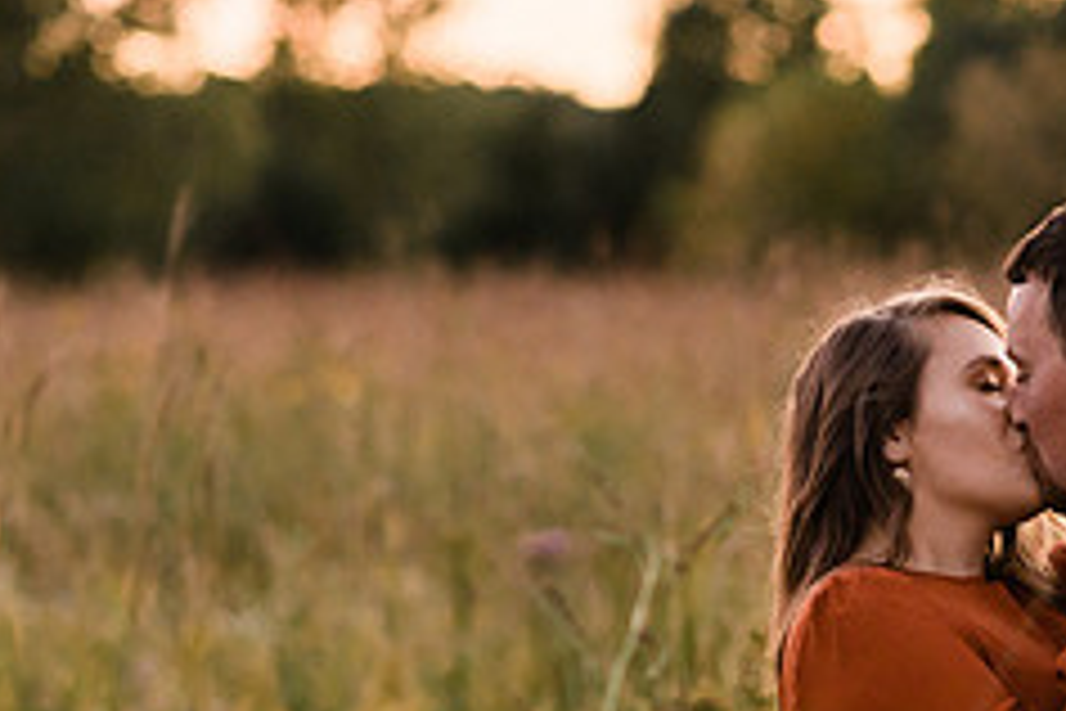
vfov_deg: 6.0
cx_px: 906
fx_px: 6721
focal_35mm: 227
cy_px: 776
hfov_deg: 9.0
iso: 500
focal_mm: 85
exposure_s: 1/200
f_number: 2.5
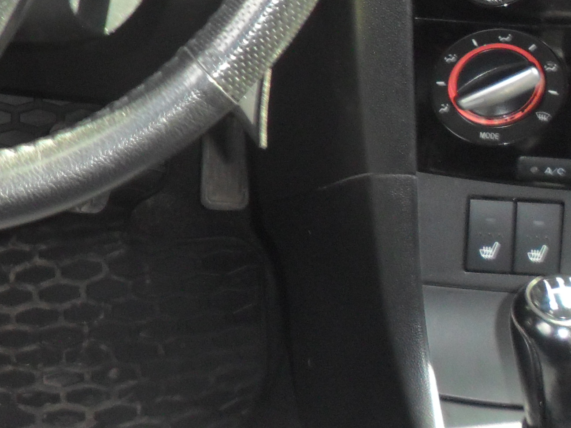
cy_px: -20
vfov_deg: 16.0
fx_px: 1485
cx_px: 113
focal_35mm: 90
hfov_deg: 21.5
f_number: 3.5
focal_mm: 4.9
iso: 80
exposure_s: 1/45
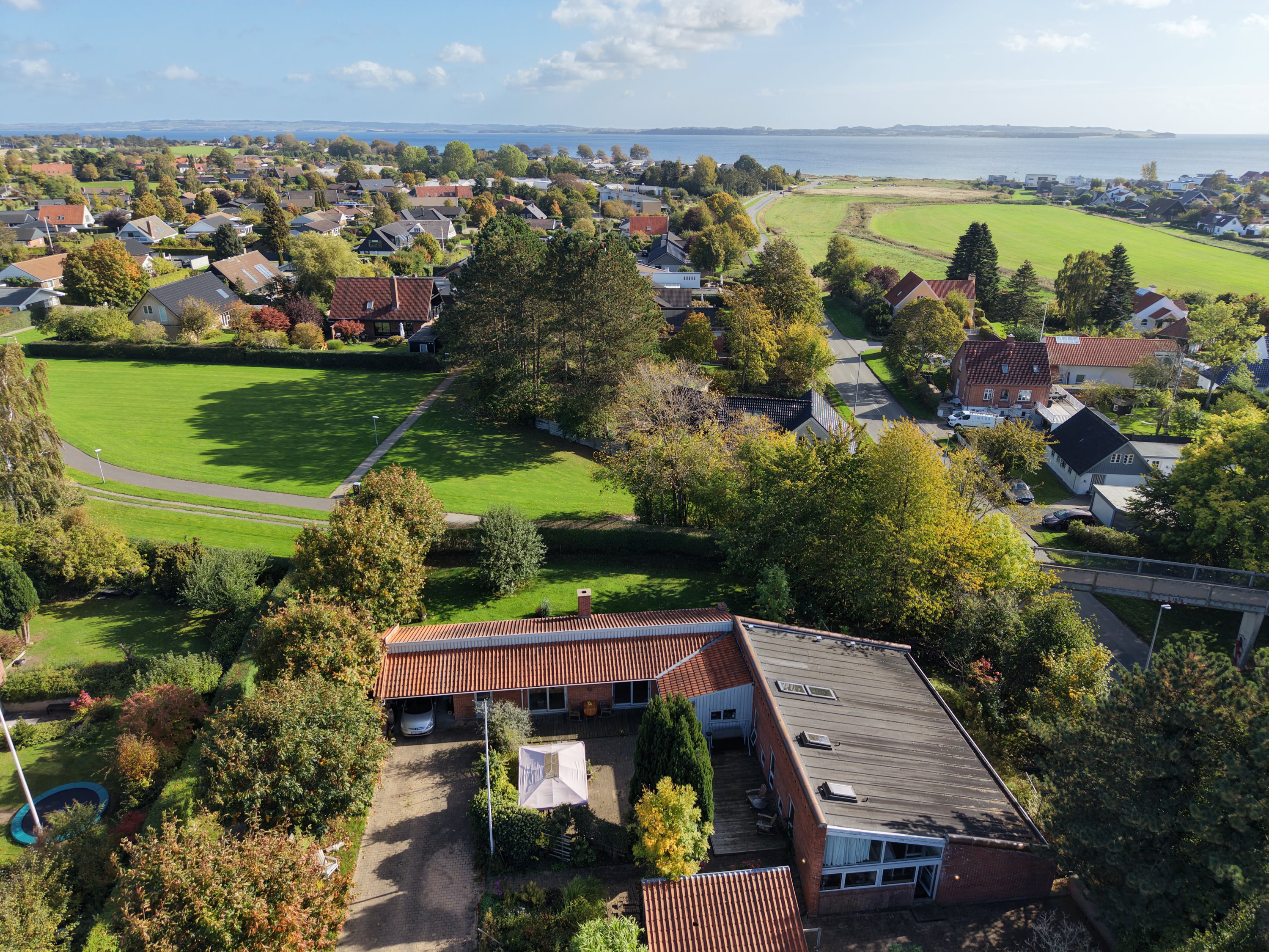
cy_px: 476
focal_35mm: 24
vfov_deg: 56.8
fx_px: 880
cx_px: 634
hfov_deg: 71.6
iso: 100
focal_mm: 8.67
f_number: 1.8
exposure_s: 1/1250
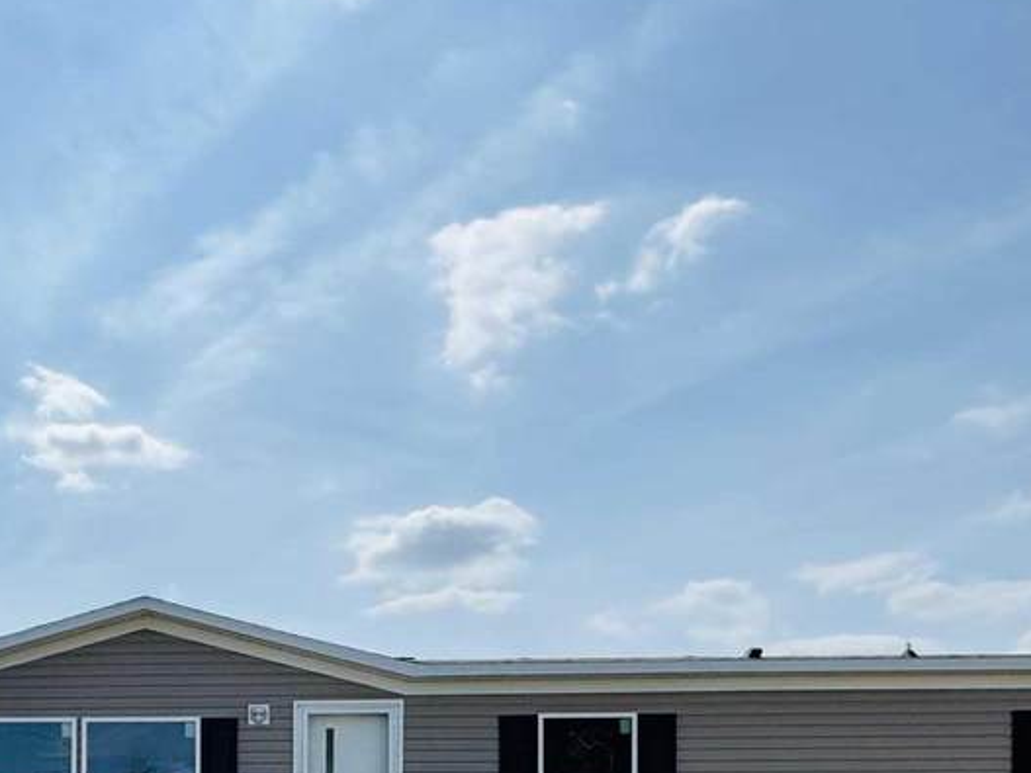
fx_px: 1012
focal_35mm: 34
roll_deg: -1.8
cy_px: 881
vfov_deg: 34.9
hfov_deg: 52.3
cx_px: 297
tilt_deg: -0.3
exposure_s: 1/3906
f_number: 2.2
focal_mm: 2.22
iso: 50
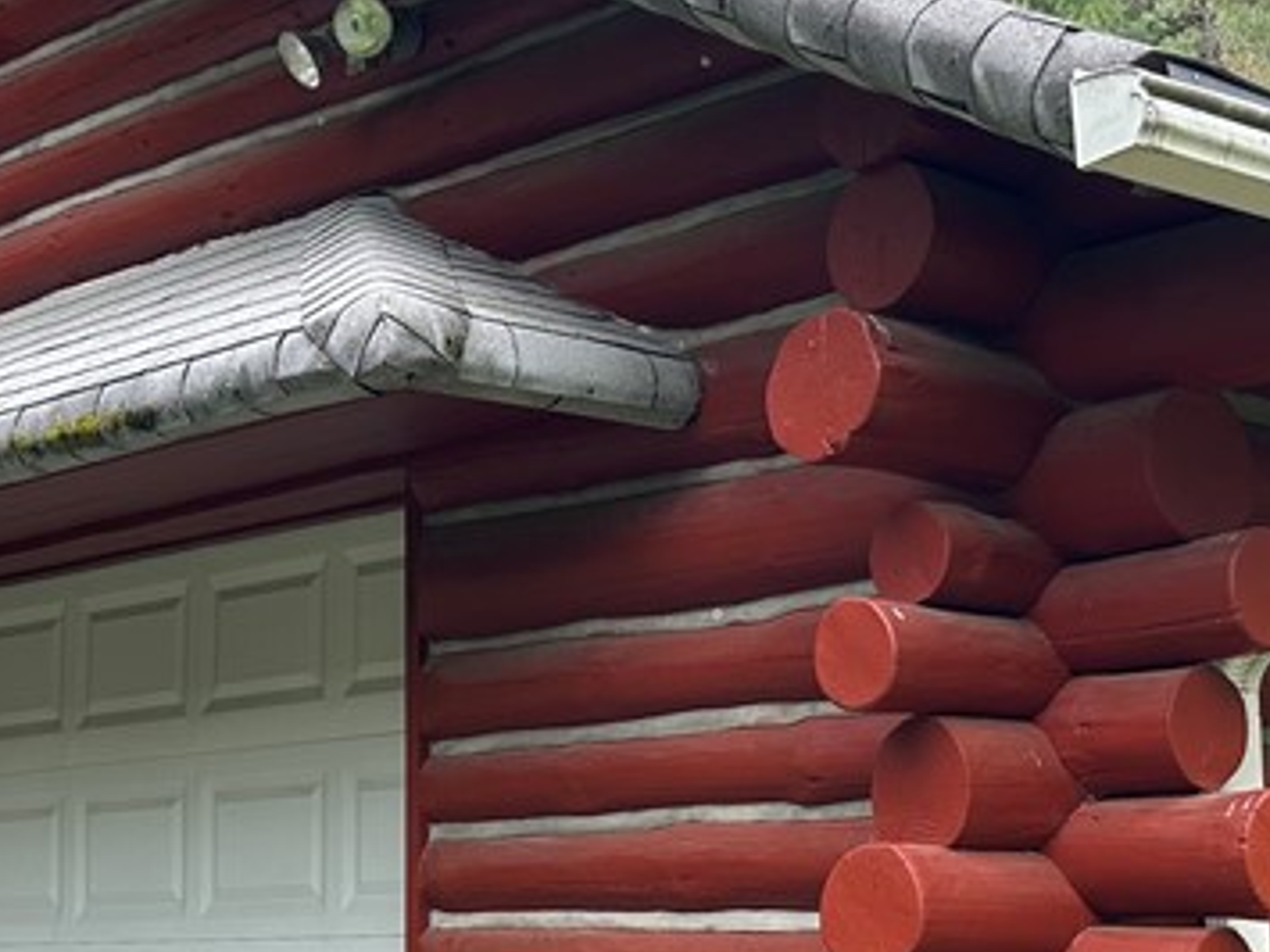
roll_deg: +2.4
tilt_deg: +4.9
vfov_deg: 19.4
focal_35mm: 75
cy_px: 798
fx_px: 2751
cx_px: 902
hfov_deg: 25.8
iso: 40
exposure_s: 1/274
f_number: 1.5
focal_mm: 5.7
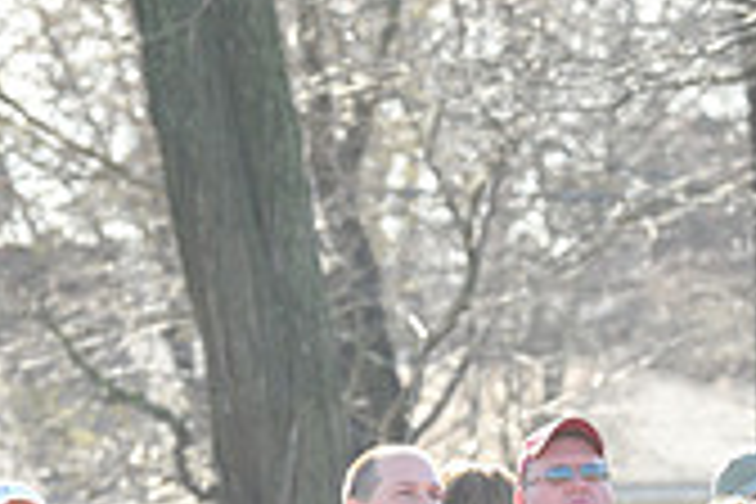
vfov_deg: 2.0
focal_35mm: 690
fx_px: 14489
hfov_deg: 3.0
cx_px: 680
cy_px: 814
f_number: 7.1
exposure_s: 1/250
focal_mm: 200
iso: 400
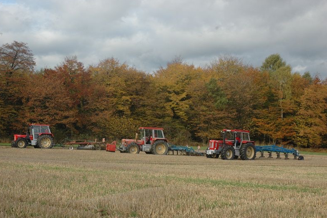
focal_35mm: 54
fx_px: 486
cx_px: 163
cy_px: 109
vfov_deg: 25.3
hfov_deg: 37.2
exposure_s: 1/320
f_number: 9
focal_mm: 35
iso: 400
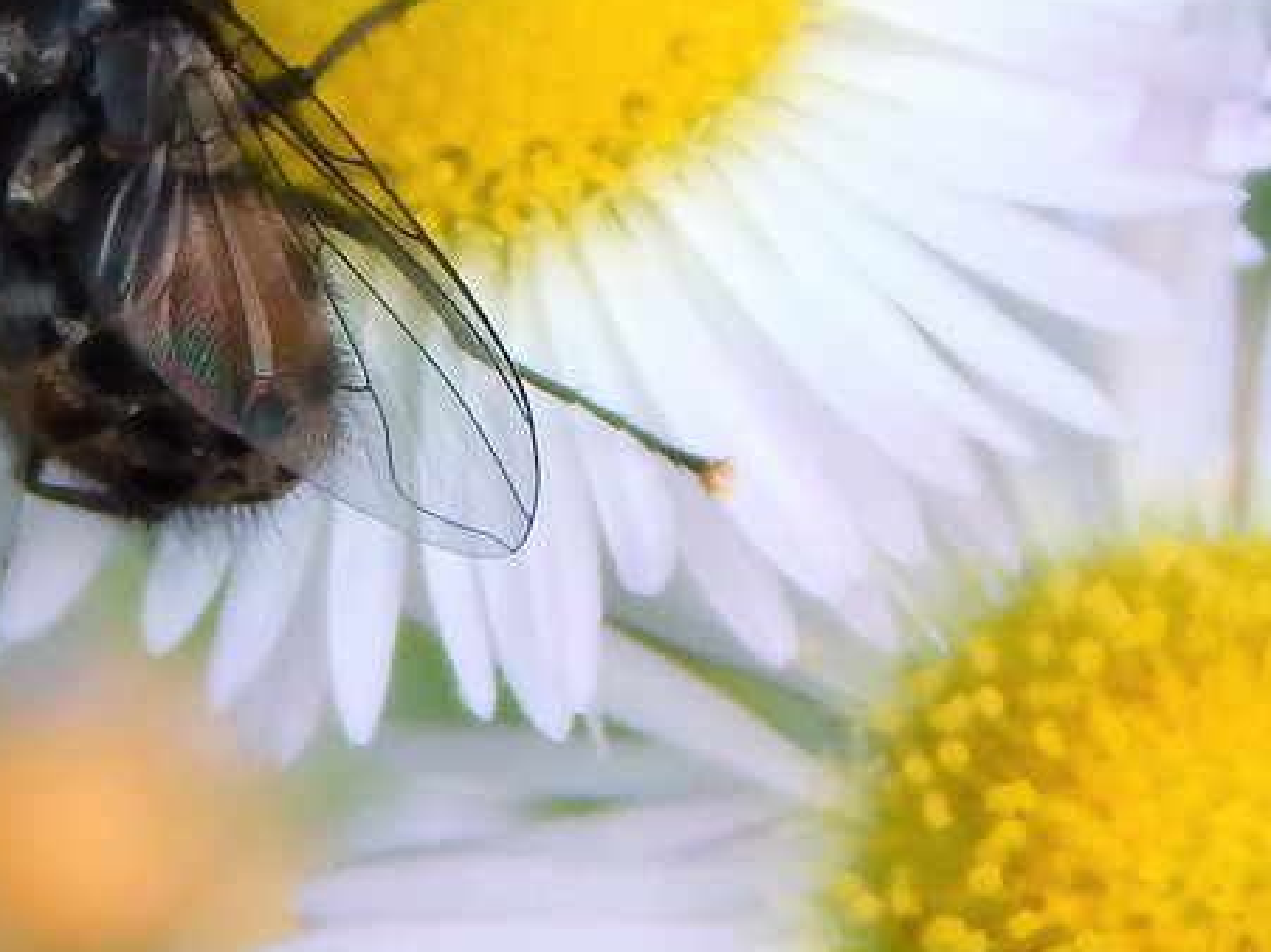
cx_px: 131
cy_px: 208
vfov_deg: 5.6
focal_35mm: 267
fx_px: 9801
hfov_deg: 7.4
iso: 125
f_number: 4.9
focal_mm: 25.3
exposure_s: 1/200
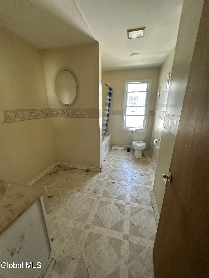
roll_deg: -1.2
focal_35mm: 14
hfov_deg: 85.7
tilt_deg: -13.4
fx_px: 113
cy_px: 139
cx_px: 104
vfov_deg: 102.1
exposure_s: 1/99
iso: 125
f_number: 2.2
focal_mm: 2.22
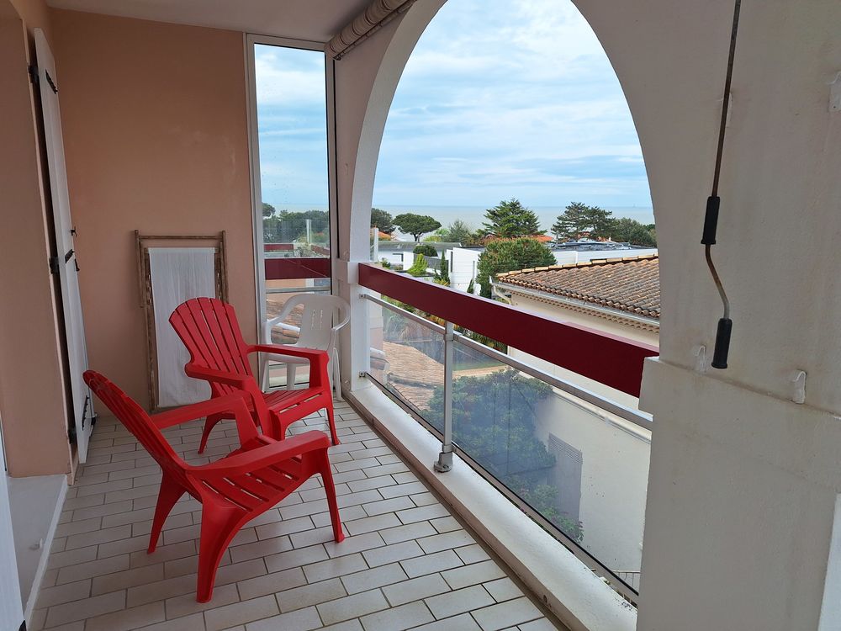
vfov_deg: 58.9
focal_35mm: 23
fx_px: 559
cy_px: 316
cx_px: 420
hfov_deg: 73.9
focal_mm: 5.54
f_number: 1.8
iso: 40
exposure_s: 1/1821
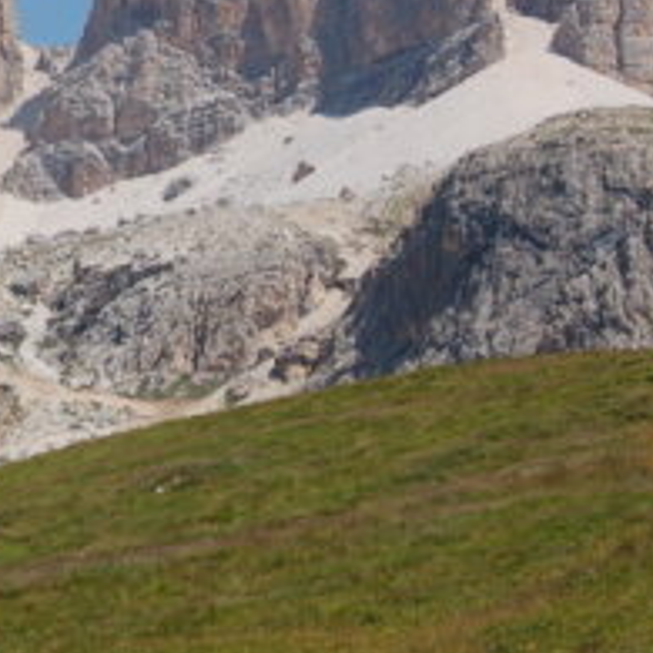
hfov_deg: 9.7
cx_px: -278
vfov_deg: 9.9
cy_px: 60
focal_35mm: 176
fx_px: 3763
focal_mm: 45
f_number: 10
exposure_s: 1/400
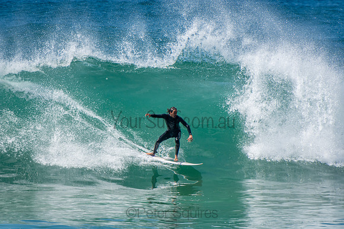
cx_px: 172
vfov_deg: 2.3
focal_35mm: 600
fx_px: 5734
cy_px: 114
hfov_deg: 3.4
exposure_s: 1/2000
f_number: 5.6
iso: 360
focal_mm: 400
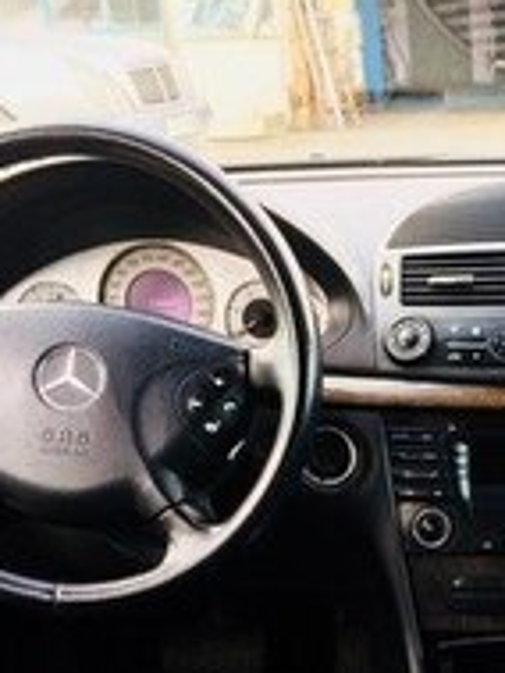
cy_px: 751
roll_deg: +3.3
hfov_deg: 18.4
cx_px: 597
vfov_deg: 23.9
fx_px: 1477
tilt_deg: -27.6
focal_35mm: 76
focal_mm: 4.15
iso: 50
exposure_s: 1/100
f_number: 2.2
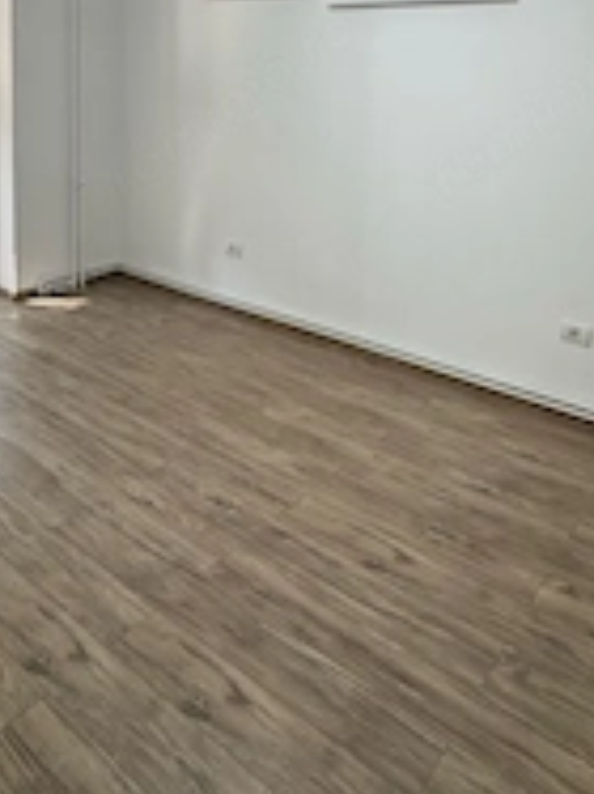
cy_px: 153
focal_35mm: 30
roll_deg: -2.8
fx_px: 687
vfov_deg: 55.5
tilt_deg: -5.8
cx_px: 322
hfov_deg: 46.7
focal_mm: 2.22
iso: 250
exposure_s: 1/100
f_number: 2.2
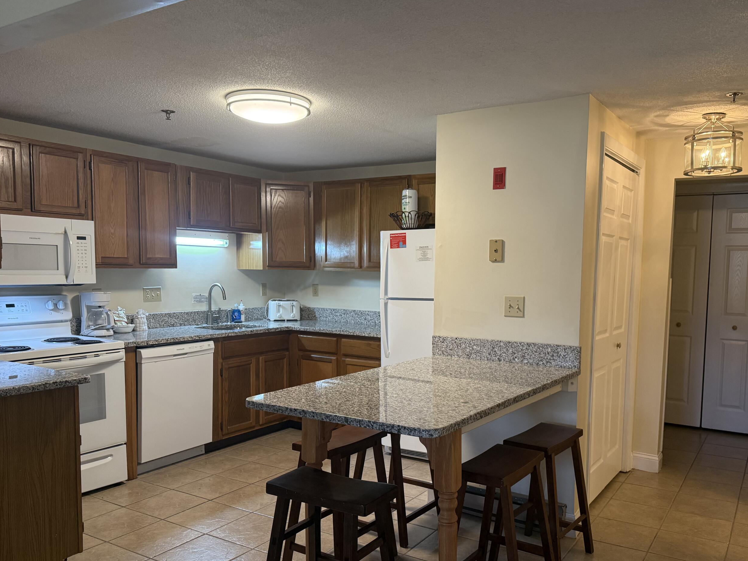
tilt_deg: -4.6
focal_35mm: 29
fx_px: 627
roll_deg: -0.7
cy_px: 317
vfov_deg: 48.1
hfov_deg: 61.5
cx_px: 411
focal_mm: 6.76
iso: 320
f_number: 1.78
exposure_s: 1/120
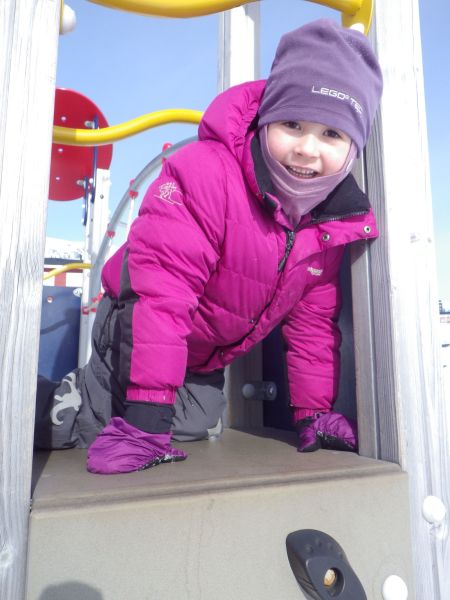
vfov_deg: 63.4
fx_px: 485
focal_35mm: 28
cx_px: 225
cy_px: 300
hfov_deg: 49.7
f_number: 4.2
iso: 125
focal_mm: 5
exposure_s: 1/500
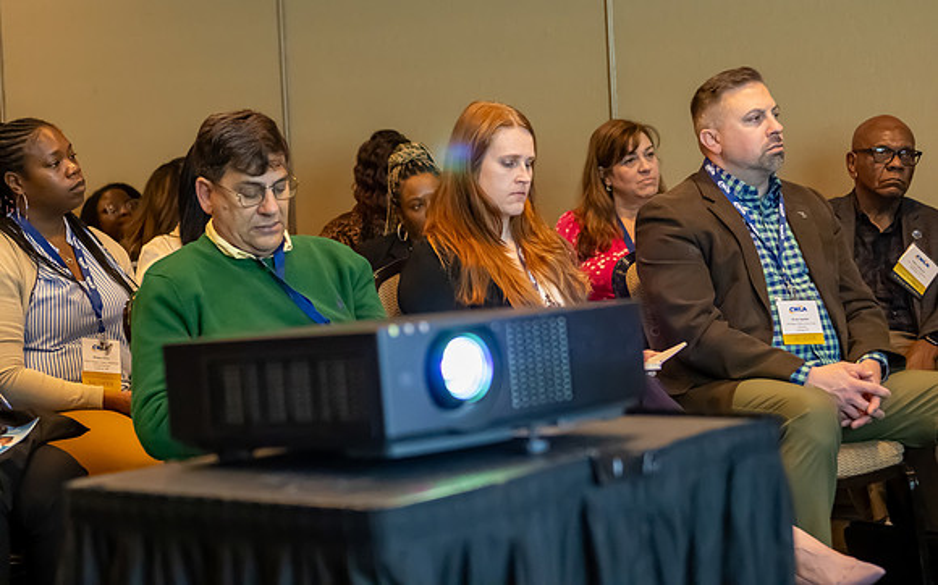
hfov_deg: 24.8
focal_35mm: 84
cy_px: 273
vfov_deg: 15.6
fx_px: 2135
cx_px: 469
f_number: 3.2
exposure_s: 1/160
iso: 7200
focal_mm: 55
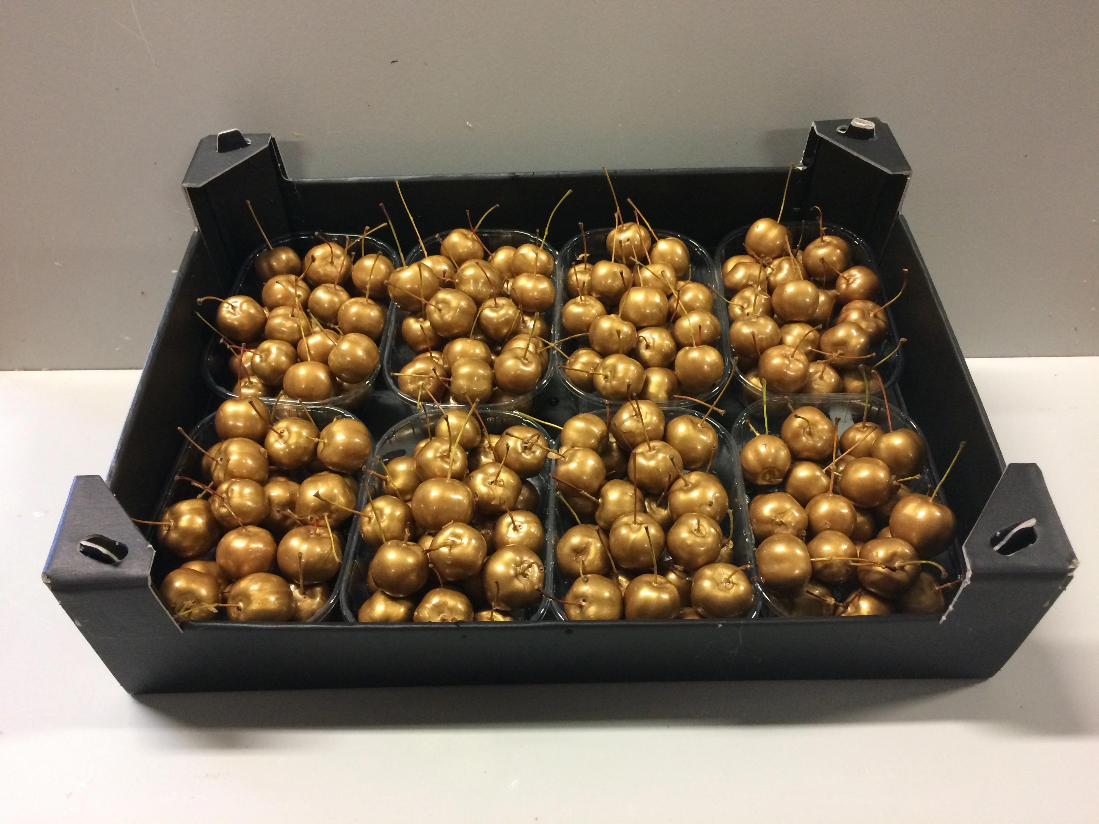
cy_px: 412
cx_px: 550
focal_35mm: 29
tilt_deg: -33.6
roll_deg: -0.6
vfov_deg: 48.2
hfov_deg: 61.7
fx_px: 921
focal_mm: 4.15
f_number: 2.2
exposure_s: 1/33
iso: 320
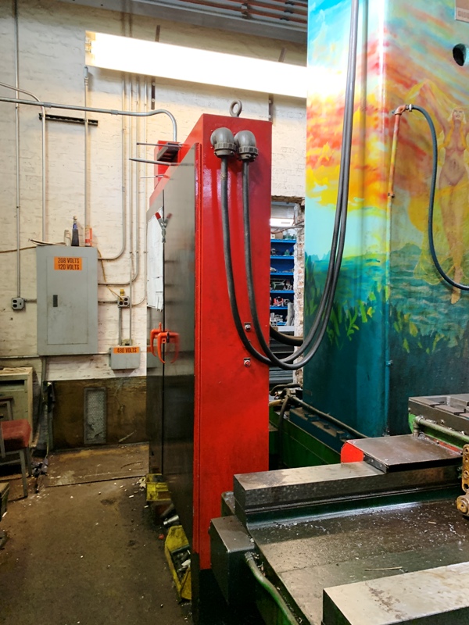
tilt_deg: -0.8
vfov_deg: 67.3
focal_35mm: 26
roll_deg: -2.3
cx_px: 234
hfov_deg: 53.1
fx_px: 470
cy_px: 312
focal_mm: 4.25
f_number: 1.8
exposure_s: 1/60
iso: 200
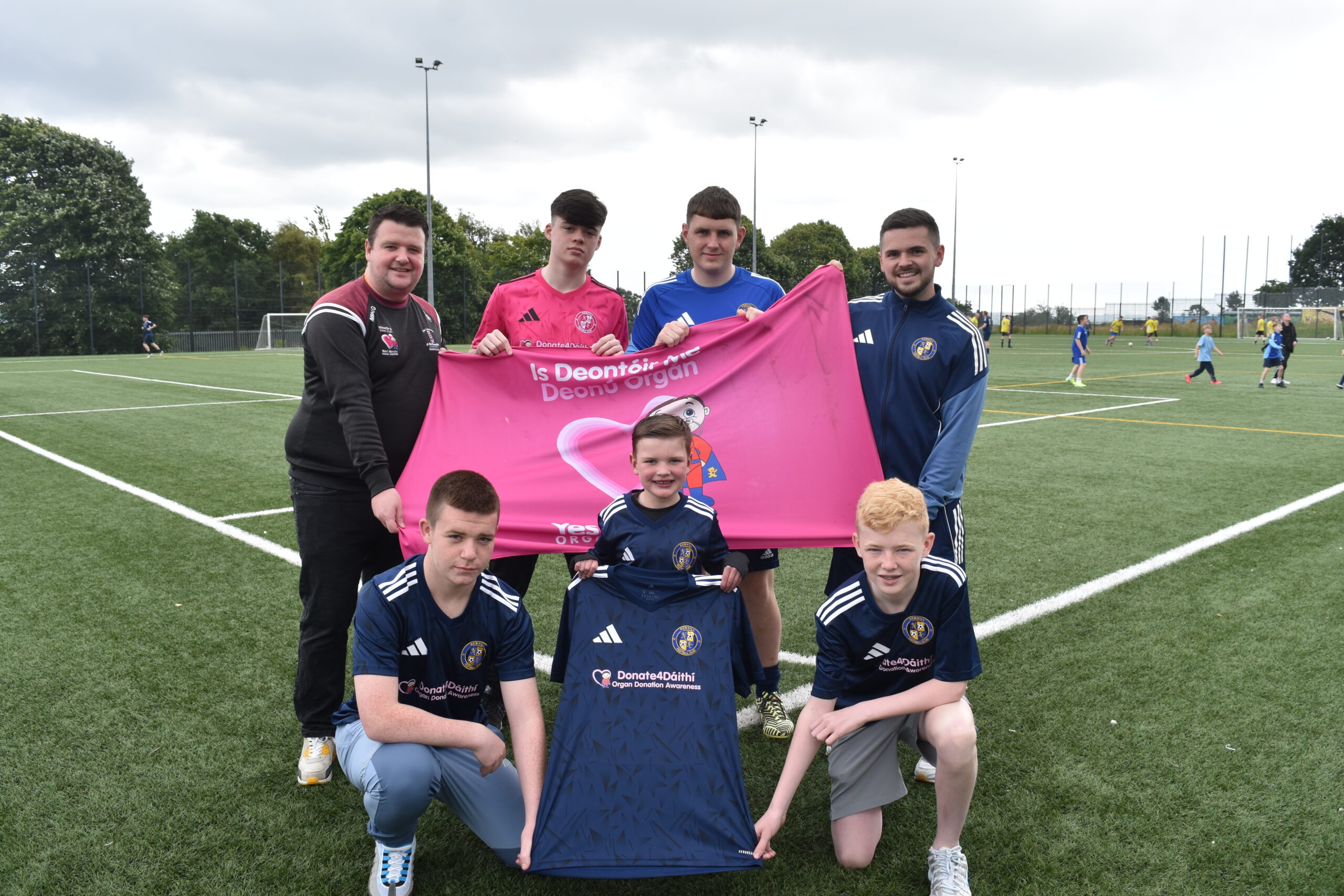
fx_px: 1008
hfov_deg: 67.4
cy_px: 448
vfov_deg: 47.9
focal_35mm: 27
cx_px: 672
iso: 200
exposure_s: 1/320
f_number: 7.1
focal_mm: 18
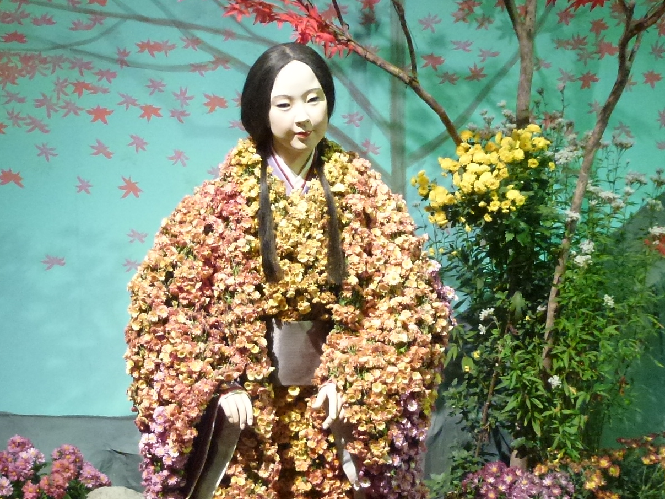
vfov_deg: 20.7
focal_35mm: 70
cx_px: 266
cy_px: 431
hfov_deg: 27.7
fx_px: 1345
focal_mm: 5.9
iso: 400
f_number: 3.6
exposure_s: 1/20
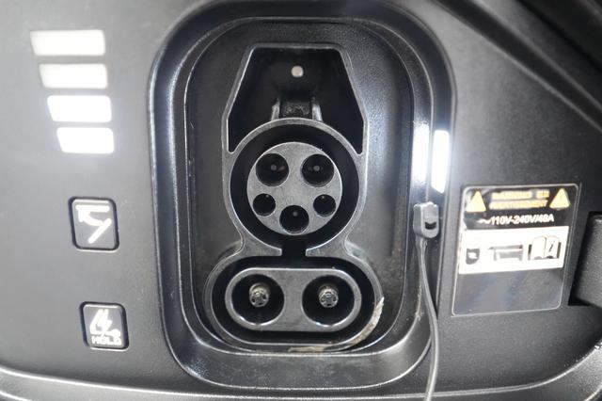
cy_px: 200
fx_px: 468
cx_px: 301
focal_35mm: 28
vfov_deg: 46.4
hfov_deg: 65.5
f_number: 2.8
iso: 12800
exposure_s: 1/60
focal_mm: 28
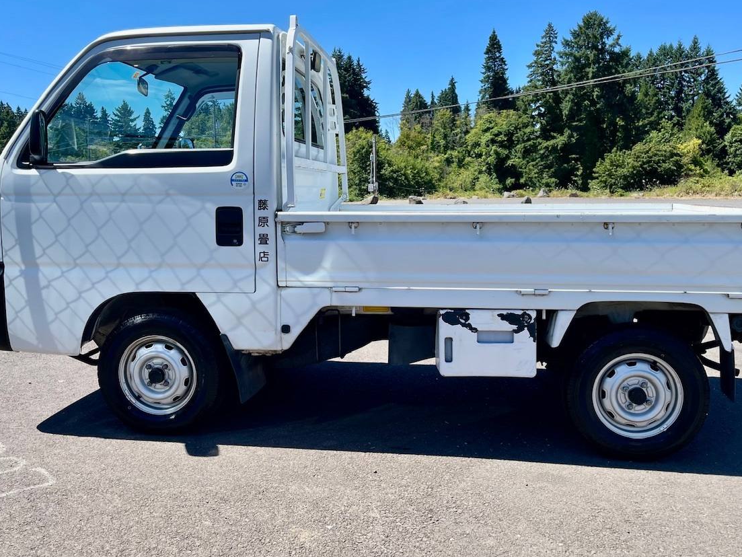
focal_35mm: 29
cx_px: 381
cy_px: 250
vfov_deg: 48.2
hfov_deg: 61.6
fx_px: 622
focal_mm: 5.1
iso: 32
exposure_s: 1/2049
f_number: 1.6
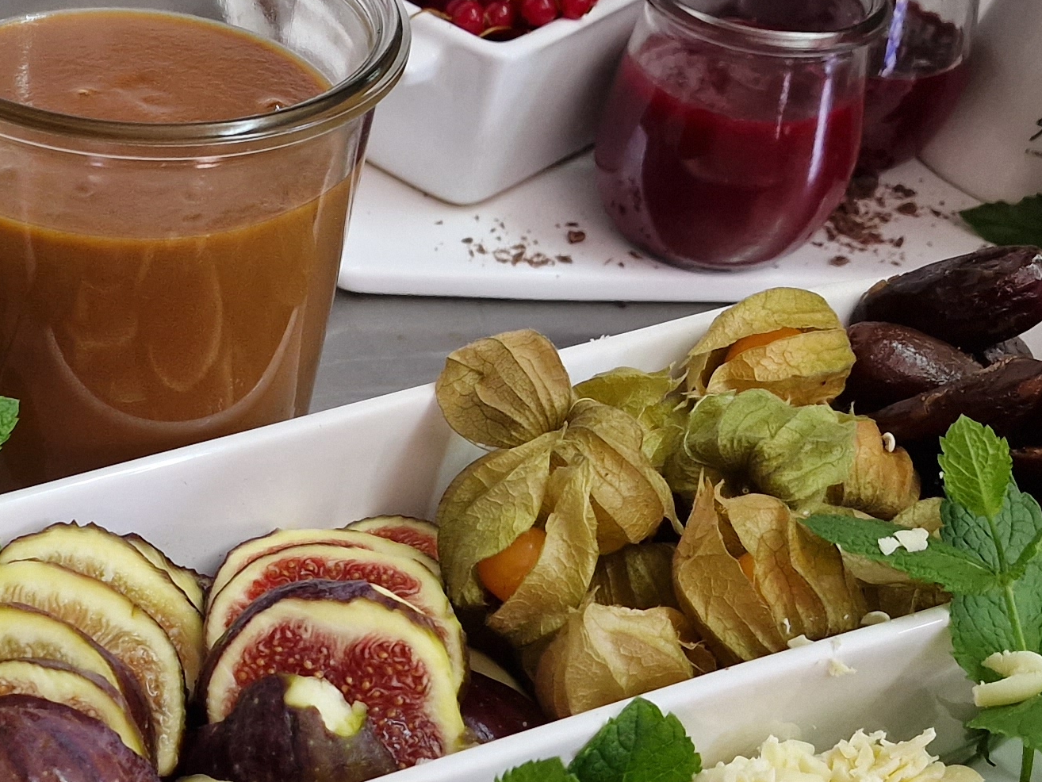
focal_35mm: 70
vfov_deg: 21.0
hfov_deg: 26.8
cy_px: 502
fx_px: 2108
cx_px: 98
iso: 400
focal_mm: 6.4
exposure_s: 1/100
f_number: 1.8
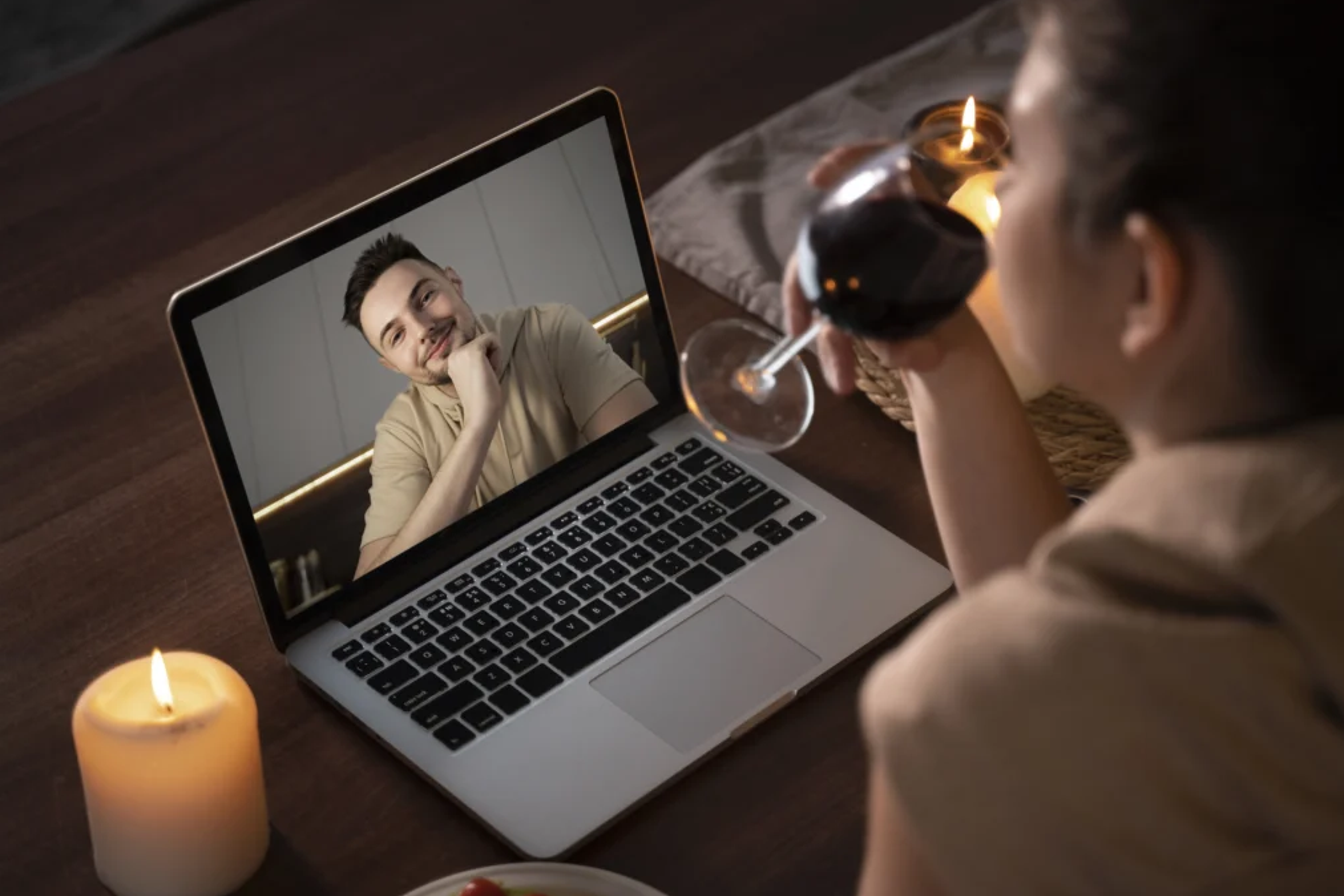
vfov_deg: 17.9
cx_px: 678
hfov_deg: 26.7
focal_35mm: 76
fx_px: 2837
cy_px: 447
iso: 500
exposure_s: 1/100
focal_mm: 75
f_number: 2.8
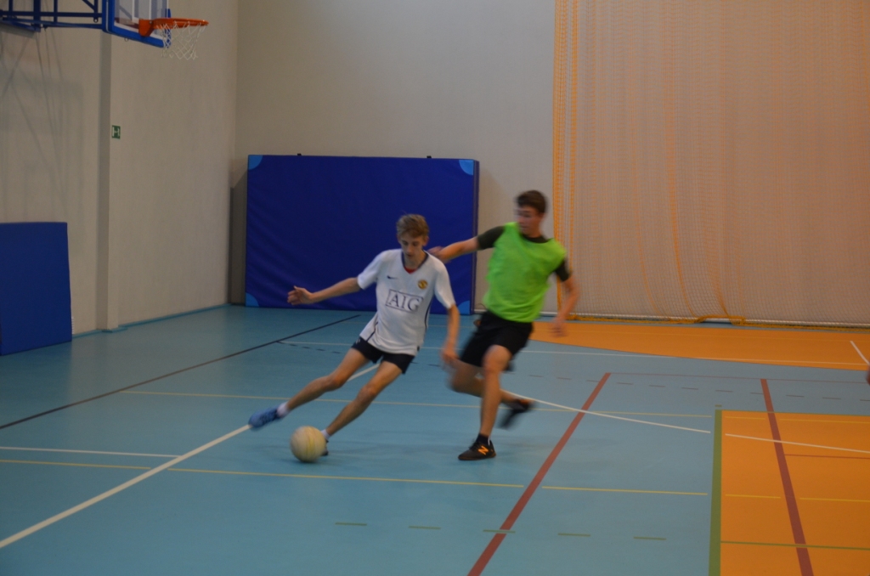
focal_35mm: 87
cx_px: 435
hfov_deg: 23.4
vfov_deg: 15.6
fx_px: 2098
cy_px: 288
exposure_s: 1/60
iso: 800
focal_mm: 58
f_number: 5
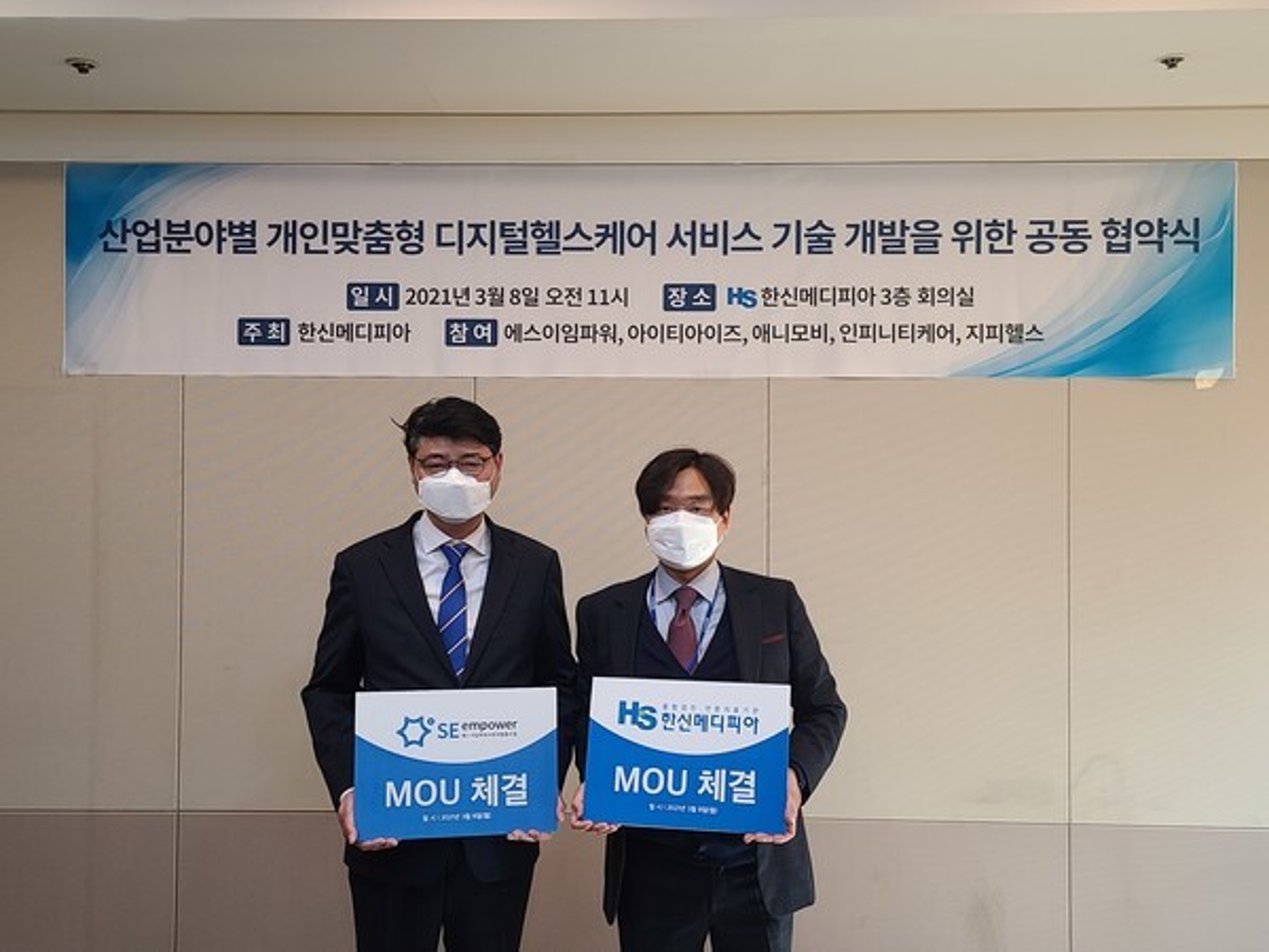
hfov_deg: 67.3
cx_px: 634
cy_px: 476
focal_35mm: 26
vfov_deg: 53.1
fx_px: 953
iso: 80
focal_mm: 5.4
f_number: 1.8
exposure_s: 1/60
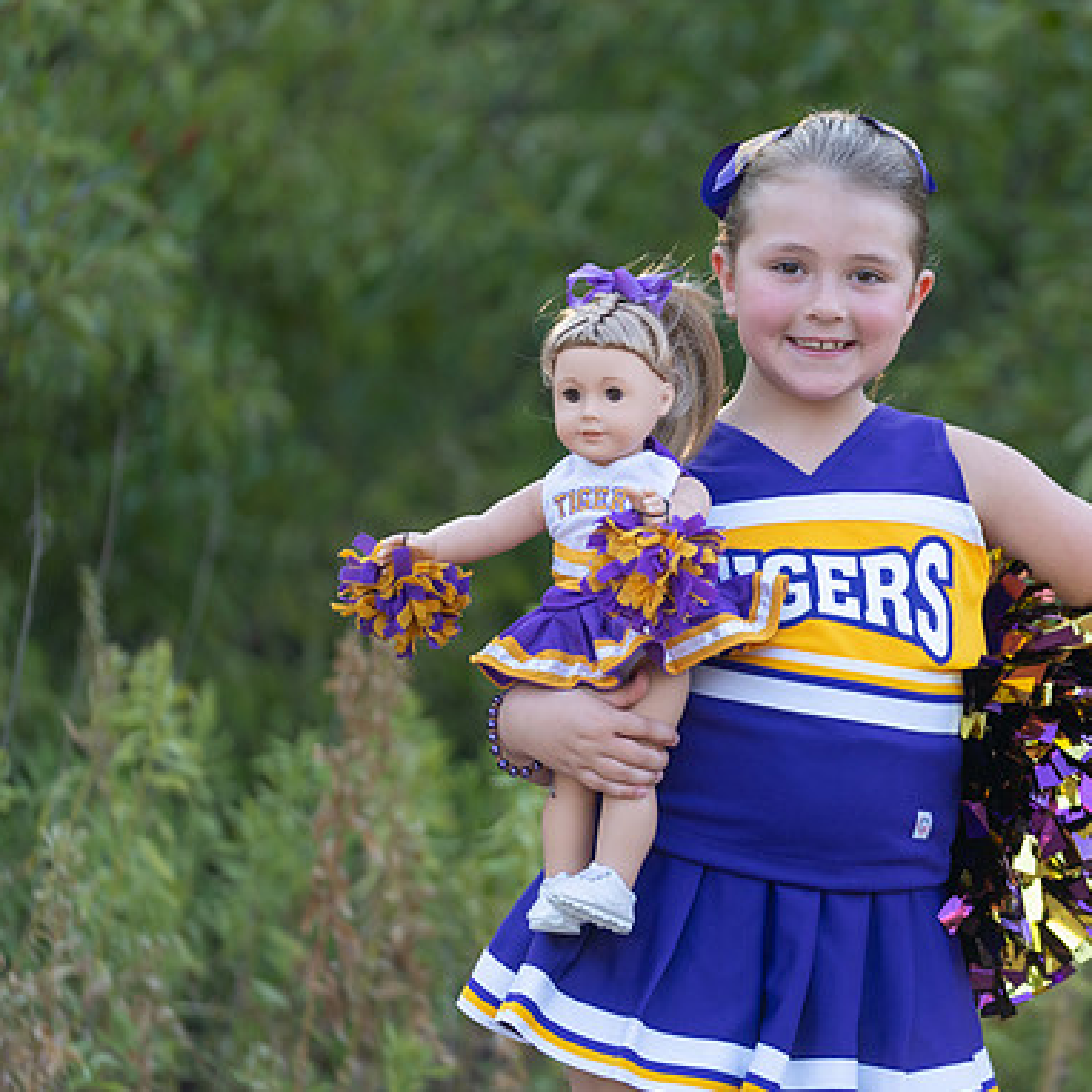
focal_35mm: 173
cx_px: 815
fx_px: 6174
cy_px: 542
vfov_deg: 10.1
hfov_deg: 10.1
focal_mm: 134
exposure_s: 1/320
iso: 200
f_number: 2.8
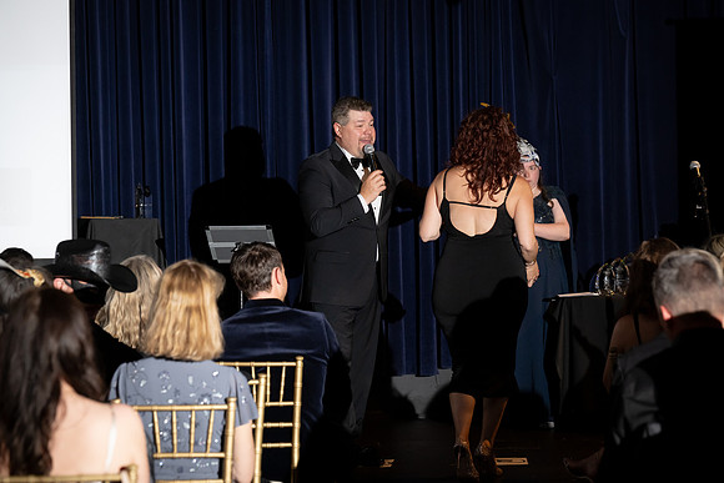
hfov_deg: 18.1
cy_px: 242
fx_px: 2273
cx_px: 362
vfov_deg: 12.1
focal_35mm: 113
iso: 2500
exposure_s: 1/200
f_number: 5
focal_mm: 113
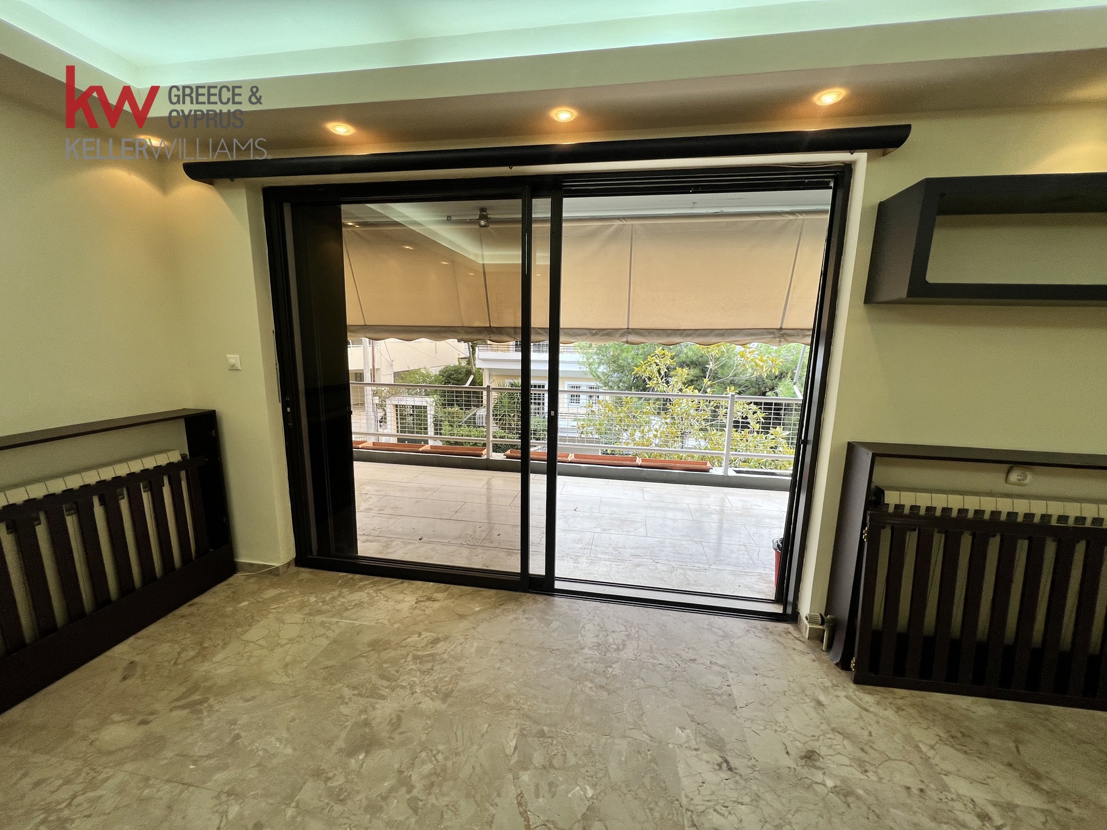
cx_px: 554
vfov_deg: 89.9
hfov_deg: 106.2
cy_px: 415
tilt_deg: -10.0
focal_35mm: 13
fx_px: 416
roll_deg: -2.5
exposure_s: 1/100
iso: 32
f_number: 1.8
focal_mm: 1.57
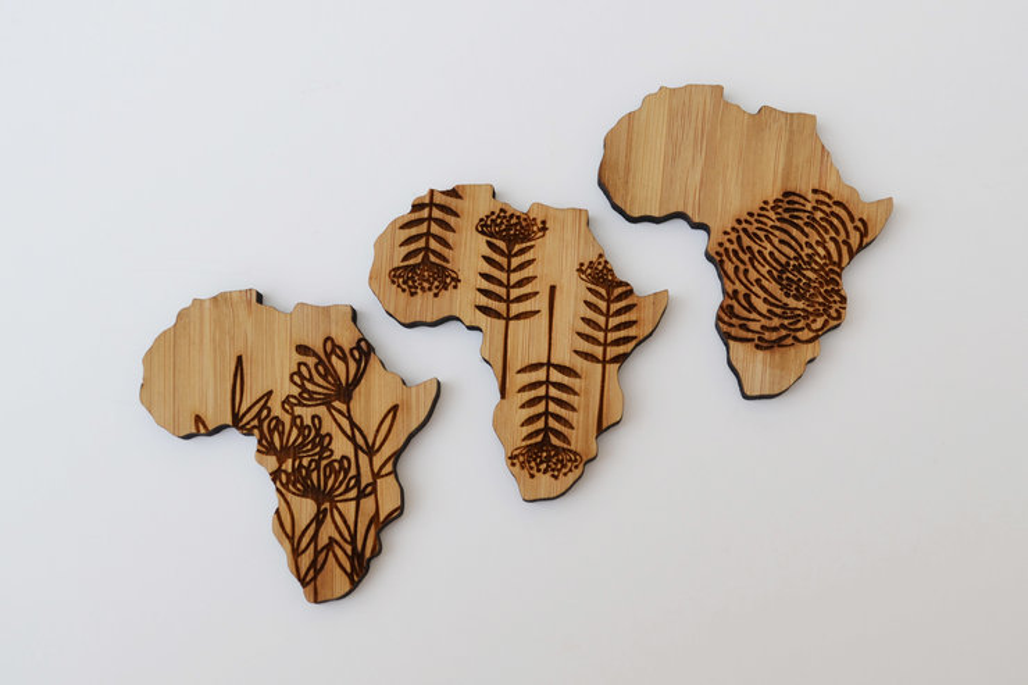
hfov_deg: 43.6
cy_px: 342
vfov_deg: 29.9
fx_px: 1285
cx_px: 514
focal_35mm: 45
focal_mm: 30
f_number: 5.6
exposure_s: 1/125
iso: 100
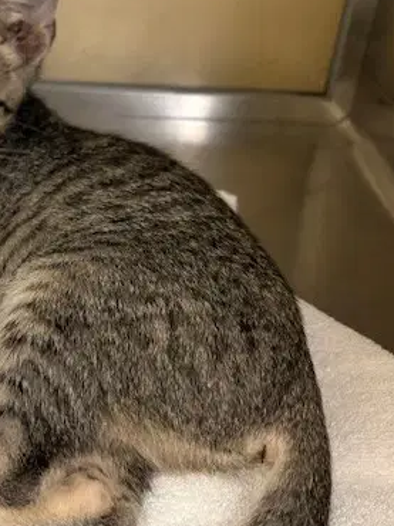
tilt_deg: -32.0
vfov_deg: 42.1
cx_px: 85
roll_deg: -2.9
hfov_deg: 31.4
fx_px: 684
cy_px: 252
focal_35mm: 45
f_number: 1.6
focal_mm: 5.96
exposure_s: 1/40
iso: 400
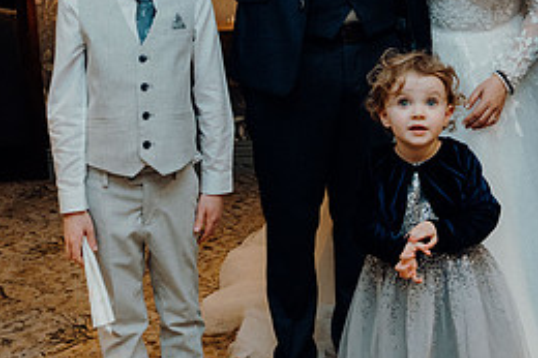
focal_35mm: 58
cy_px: 40
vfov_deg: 22.8
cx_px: 426
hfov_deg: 33.6
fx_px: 866
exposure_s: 1/160
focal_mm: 26
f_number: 3.5
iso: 3200
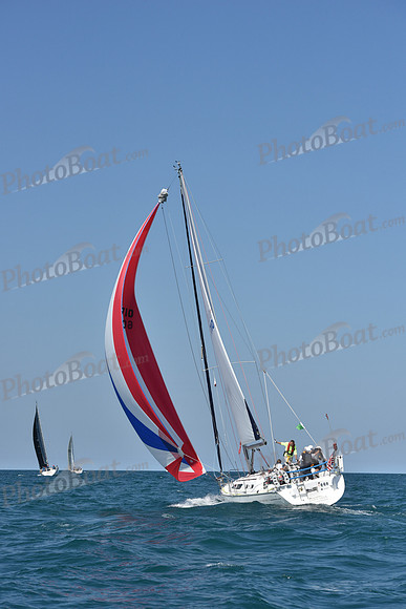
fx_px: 1521
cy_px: 304
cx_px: 203
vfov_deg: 22.6
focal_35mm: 90
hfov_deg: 15.2
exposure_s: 1/1600
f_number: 8
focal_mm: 90
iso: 250
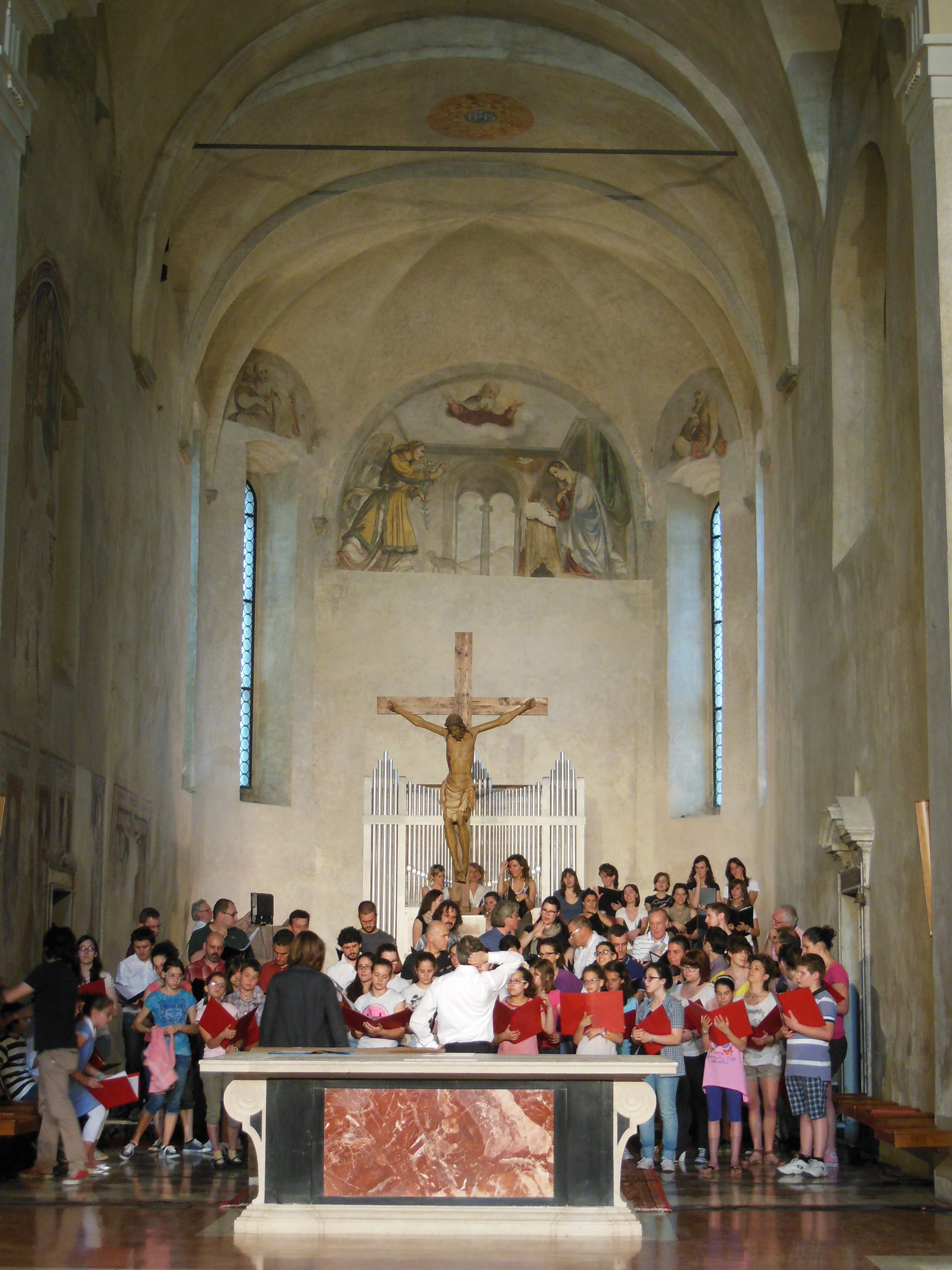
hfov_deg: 24.4
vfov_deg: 32.2
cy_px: 635
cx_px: 476
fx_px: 2200
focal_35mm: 60
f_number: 5
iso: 400
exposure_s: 1/25
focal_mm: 10.7
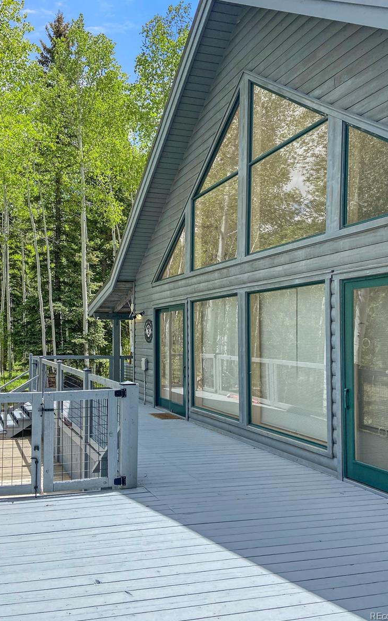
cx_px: 180
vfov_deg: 66.5
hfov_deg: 44.5
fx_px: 474
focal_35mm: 28
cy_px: 307
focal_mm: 4.25
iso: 32
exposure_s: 1/1500
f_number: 1.8
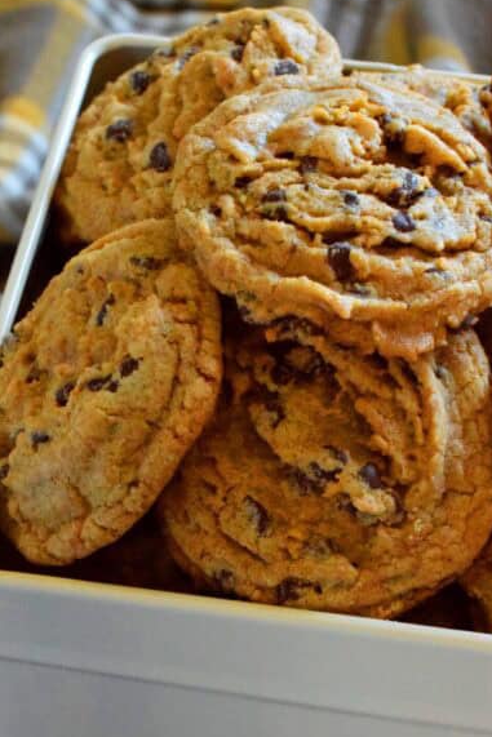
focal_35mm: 84
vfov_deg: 24.1
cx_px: 302
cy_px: 497
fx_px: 1721
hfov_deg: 16.3
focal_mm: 40
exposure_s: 1/60
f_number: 11
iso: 12800
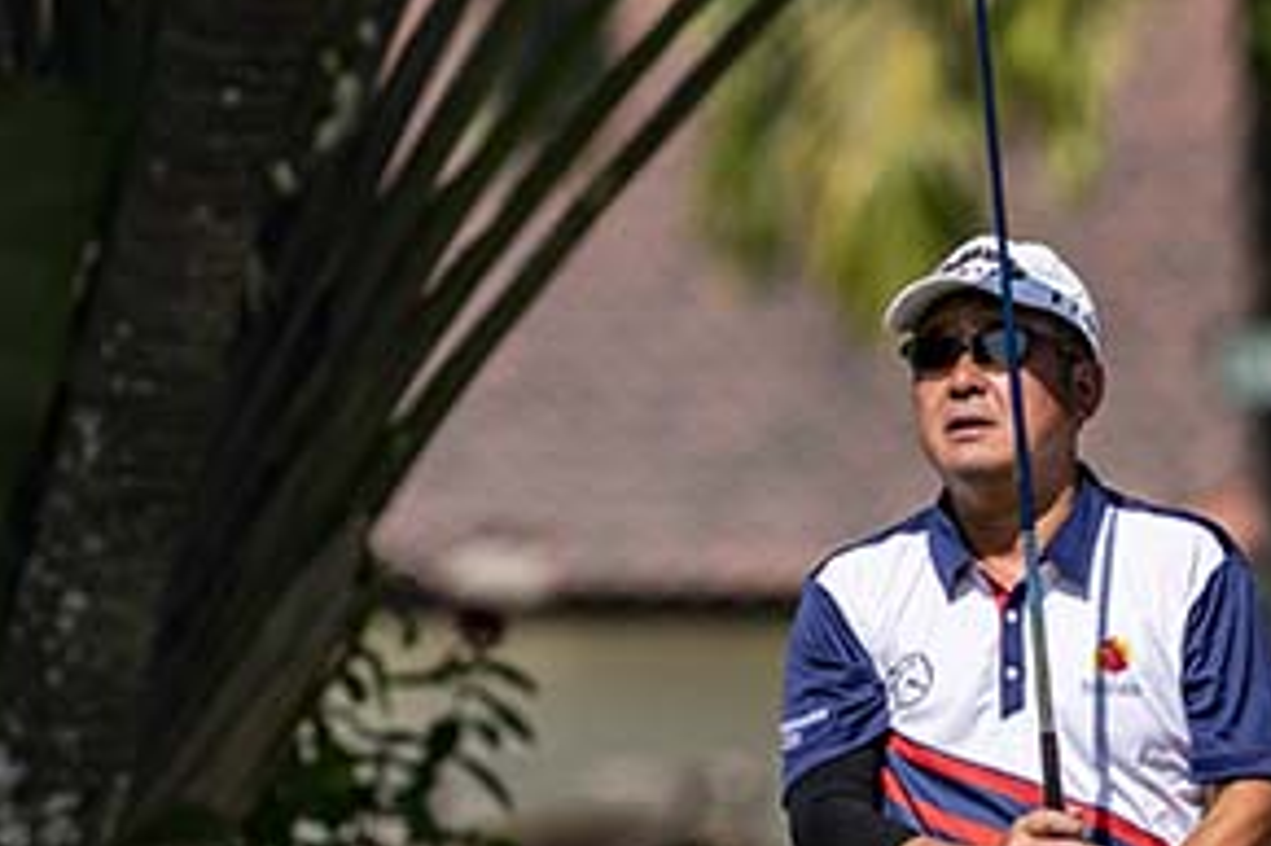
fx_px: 46681
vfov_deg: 1.0
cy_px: 802
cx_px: 592
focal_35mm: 1323
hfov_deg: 1.6
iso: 360
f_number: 5.6
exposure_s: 1/3200
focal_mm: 400
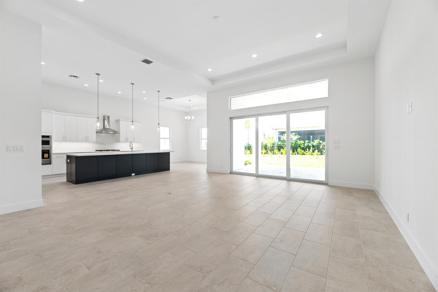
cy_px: 146
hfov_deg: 104.3
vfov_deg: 81.2
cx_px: 219
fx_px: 170
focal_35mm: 14
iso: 100
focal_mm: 14
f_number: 9
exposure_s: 1/20
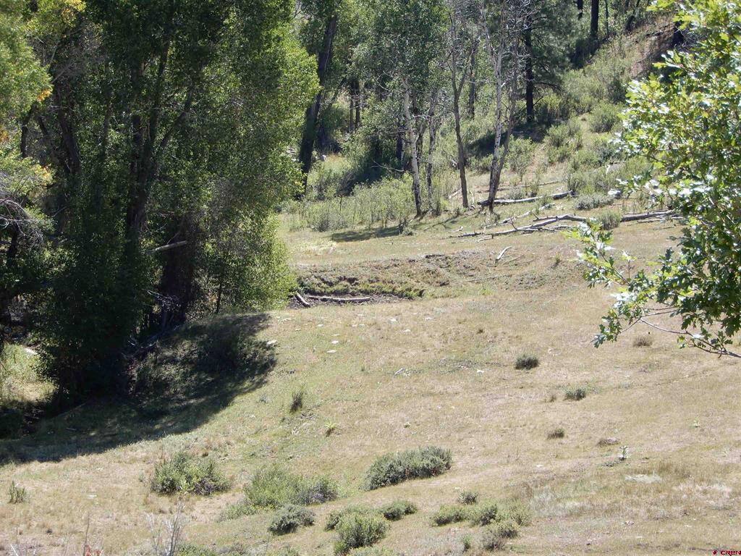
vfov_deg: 7.4
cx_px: 370
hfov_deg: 9.9
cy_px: 278
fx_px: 4281
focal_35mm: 200
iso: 80
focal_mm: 35.7
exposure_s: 1/125
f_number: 5.6
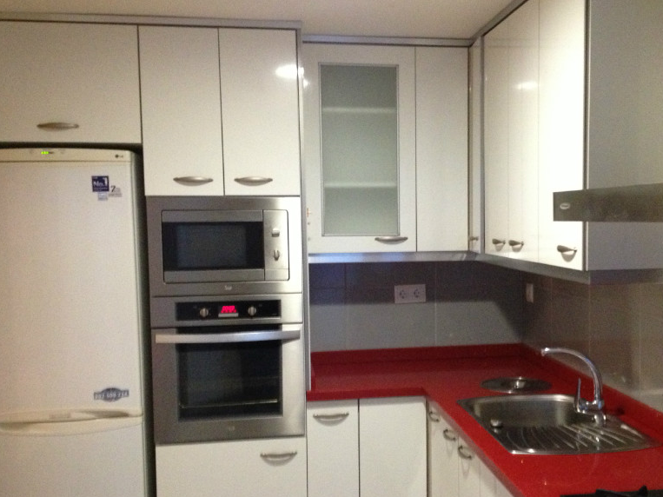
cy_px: 285
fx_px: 900
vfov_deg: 30.8
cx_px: 415
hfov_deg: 40.2
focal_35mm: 47
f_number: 2.4
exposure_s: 1/15
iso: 500
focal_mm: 4.28
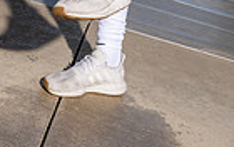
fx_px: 607
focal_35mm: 95
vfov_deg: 11.6
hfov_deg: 21.8
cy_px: -194
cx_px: 130
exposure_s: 1/250
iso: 160
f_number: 8
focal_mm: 29
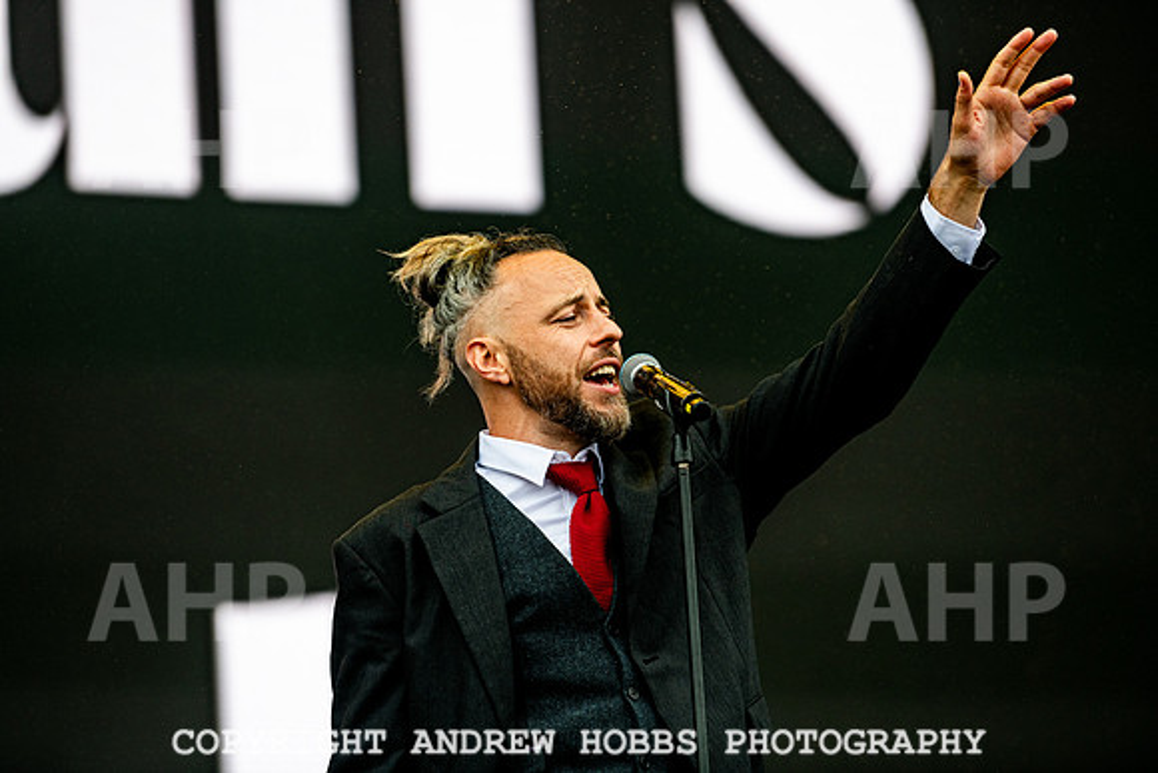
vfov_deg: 6.9
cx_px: 579
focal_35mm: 200
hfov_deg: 10.3
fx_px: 6435
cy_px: 386
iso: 400
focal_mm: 200
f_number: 3.5
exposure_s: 1/1600
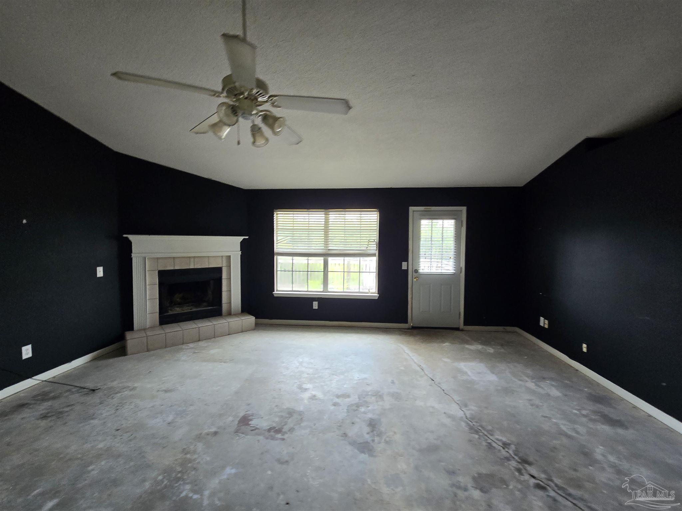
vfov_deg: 89.9
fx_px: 256
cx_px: 341
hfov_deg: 106.2
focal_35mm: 13
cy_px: 256
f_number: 2.2
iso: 160
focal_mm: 2.2
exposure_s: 1/60
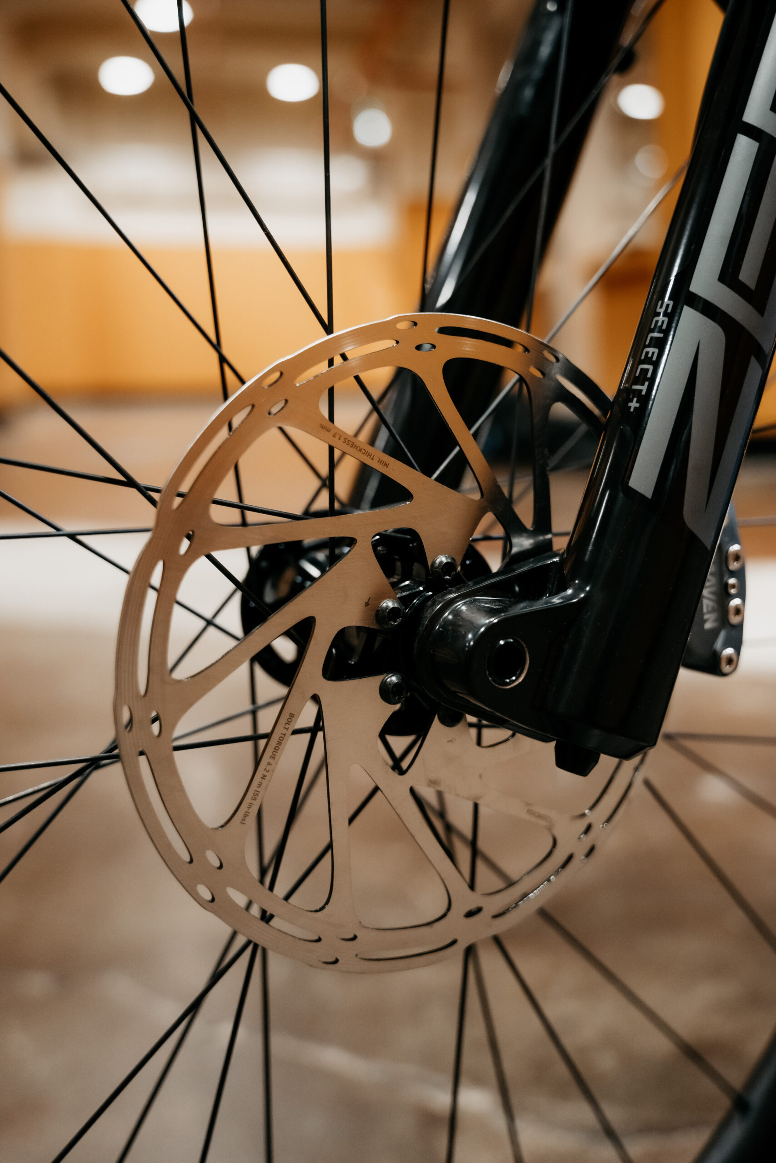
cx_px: 388
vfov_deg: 54.4
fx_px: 1131
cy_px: 582
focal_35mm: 35
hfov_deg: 37.9
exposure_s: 1/125
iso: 1600
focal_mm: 35
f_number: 2.8
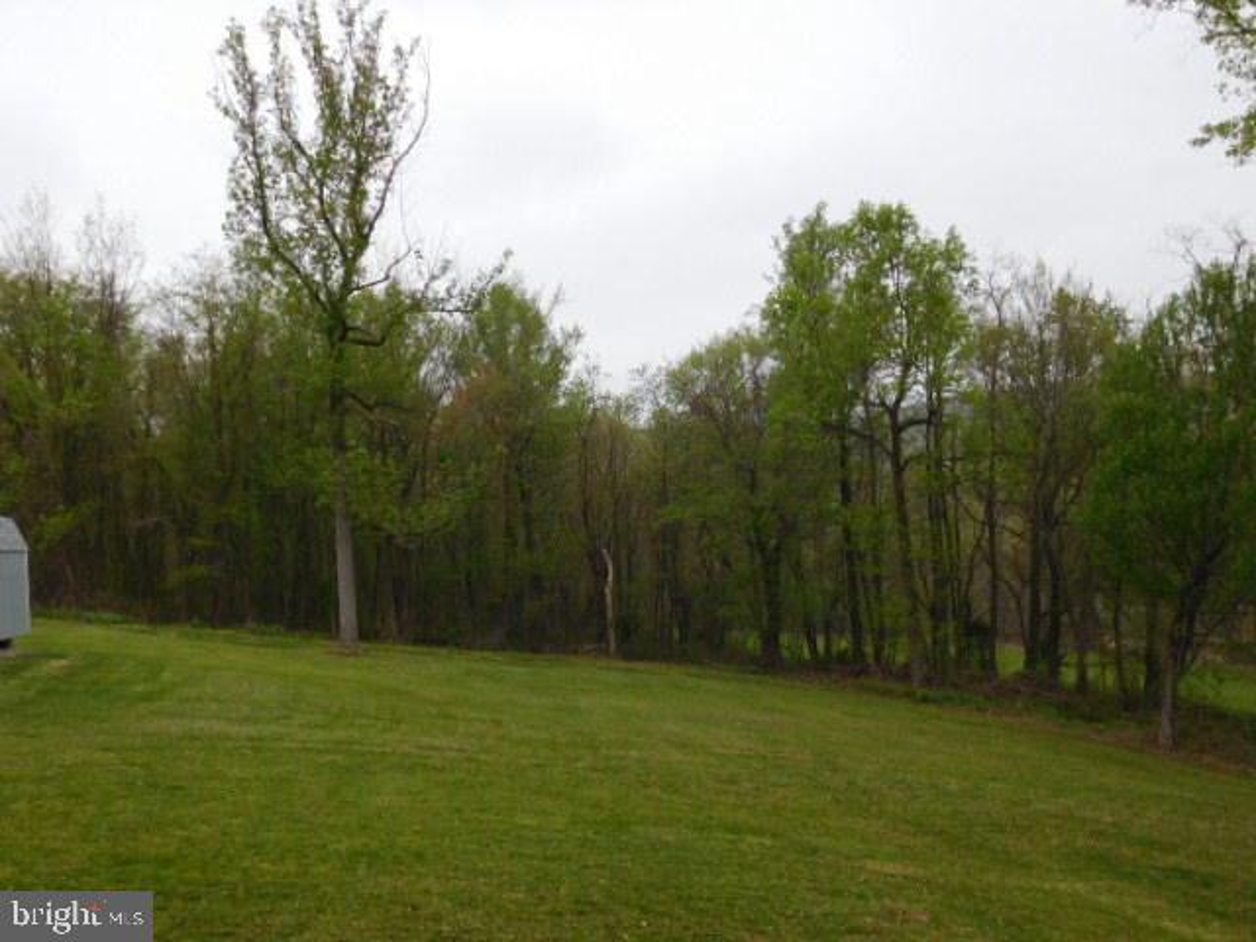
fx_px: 1161
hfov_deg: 56.8
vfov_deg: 44.2
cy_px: 471
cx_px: 628
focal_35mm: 32
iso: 125
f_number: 3.6
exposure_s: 1/400
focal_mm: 5.7
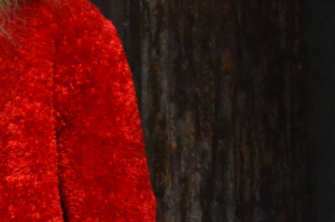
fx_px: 1161
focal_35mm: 125
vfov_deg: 10.6
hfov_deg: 15.9
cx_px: -56
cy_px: -91
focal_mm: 22
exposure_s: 1/200
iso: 6400
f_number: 11
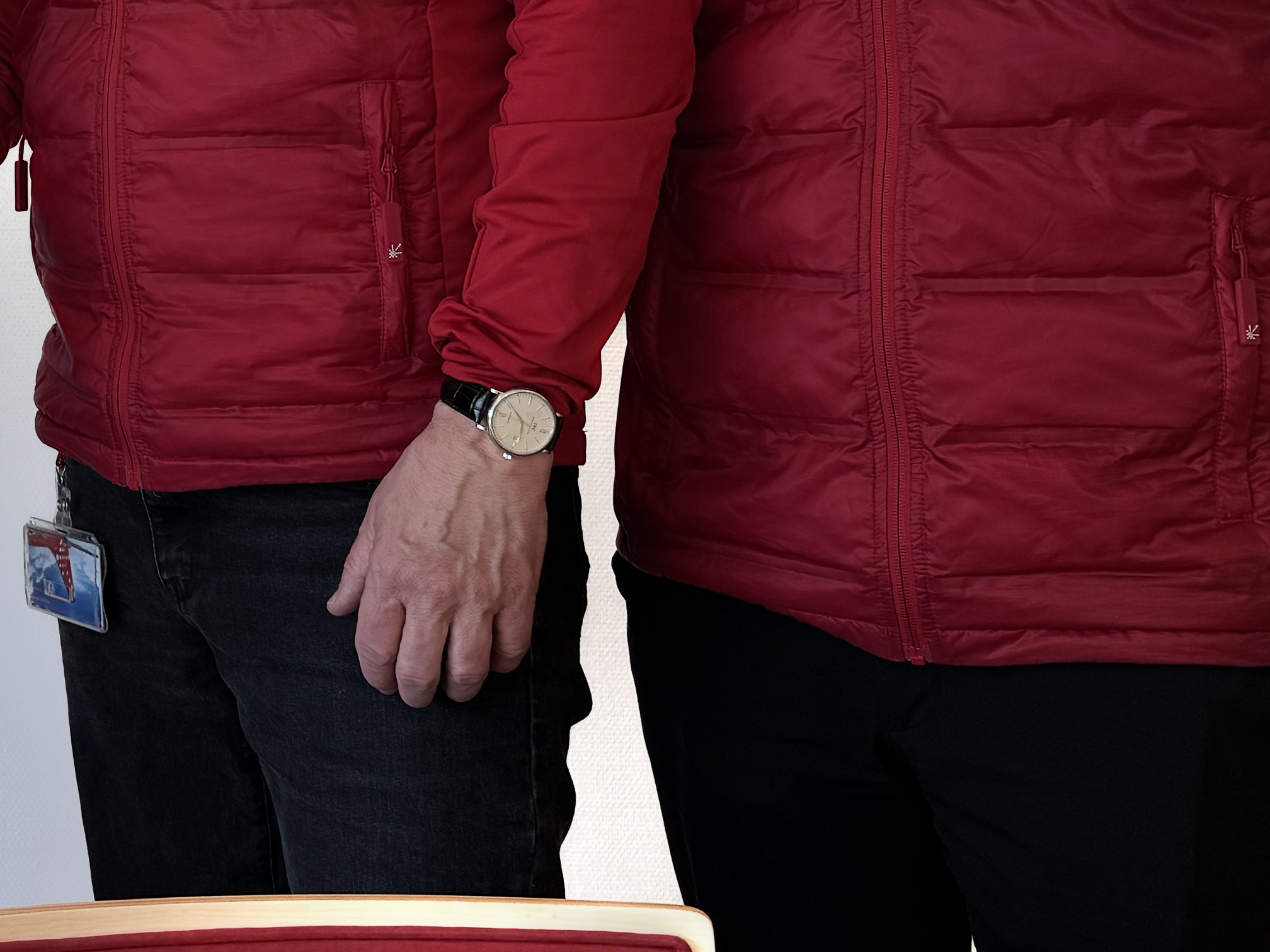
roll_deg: -0.3
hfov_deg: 26.7
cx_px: -62
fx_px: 2495
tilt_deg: -2.6
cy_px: -43
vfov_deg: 20.8
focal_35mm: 68
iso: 64
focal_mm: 6.76
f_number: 1.78
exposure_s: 1/147
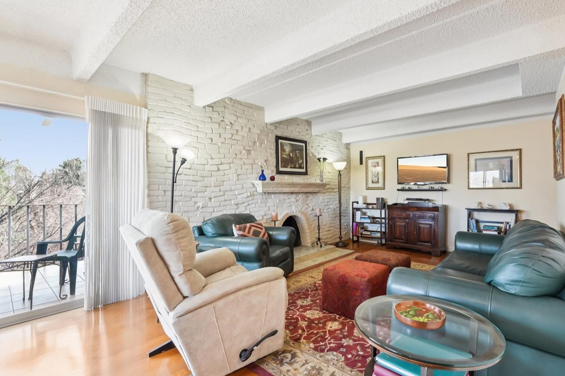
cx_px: 300
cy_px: 190
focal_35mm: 16
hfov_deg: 96.6
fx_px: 251
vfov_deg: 73.7
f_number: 8
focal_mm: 10
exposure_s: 1/8
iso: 800
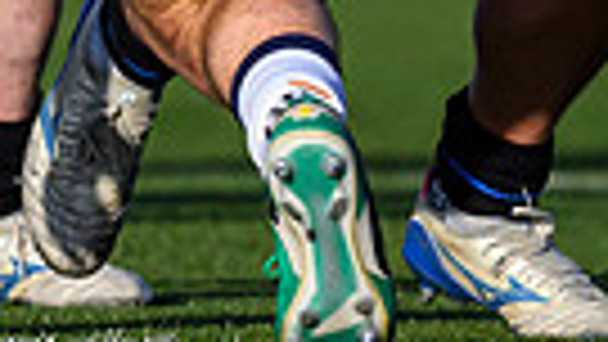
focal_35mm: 3456
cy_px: -852
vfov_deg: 0.4
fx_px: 55728
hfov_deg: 0.6
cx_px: 349
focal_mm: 400
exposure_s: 1/10000
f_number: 3.5
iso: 800
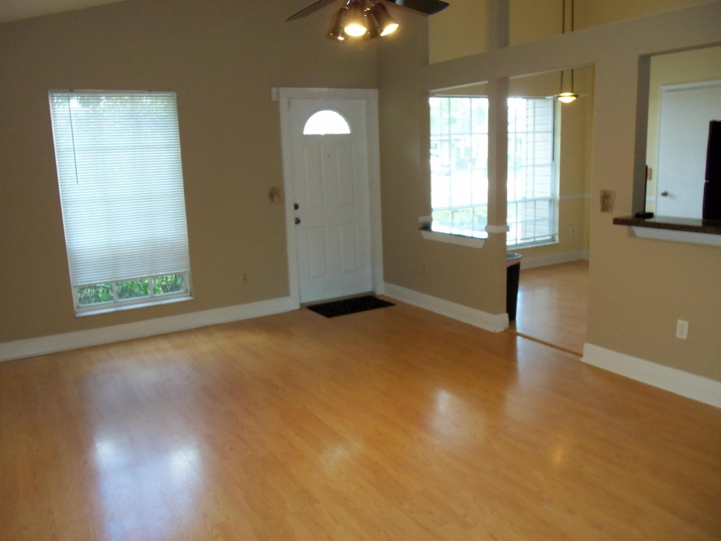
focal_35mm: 29
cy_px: 270
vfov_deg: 48.2
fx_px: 604
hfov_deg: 61.7
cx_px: 360
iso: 200
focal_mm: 5.2
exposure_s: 1/30
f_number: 3.4
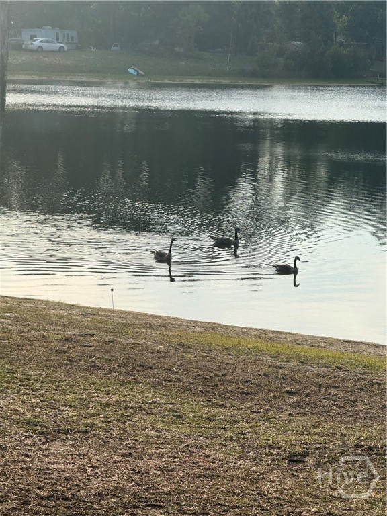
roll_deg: -2.0
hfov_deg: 12.3
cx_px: 194
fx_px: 1789
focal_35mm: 120
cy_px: 258
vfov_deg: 16.4
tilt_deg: -5.6
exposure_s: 1/1248
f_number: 2.8
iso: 50
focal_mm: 15.66
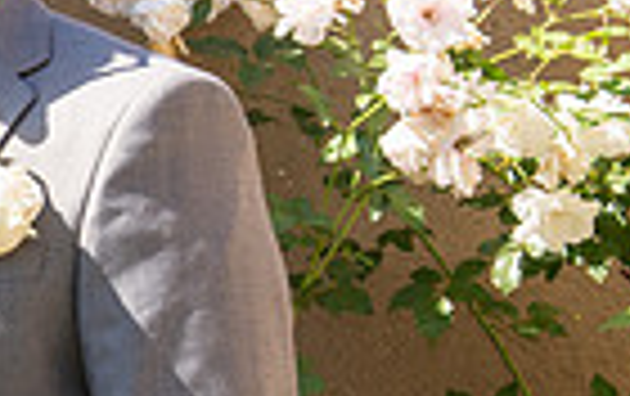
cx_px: -498
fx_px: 3560
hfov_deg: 9.6
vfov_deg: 6.4
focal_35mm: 207
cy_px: 235
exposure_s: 1/250
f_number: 6.3
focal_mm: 44
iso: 100
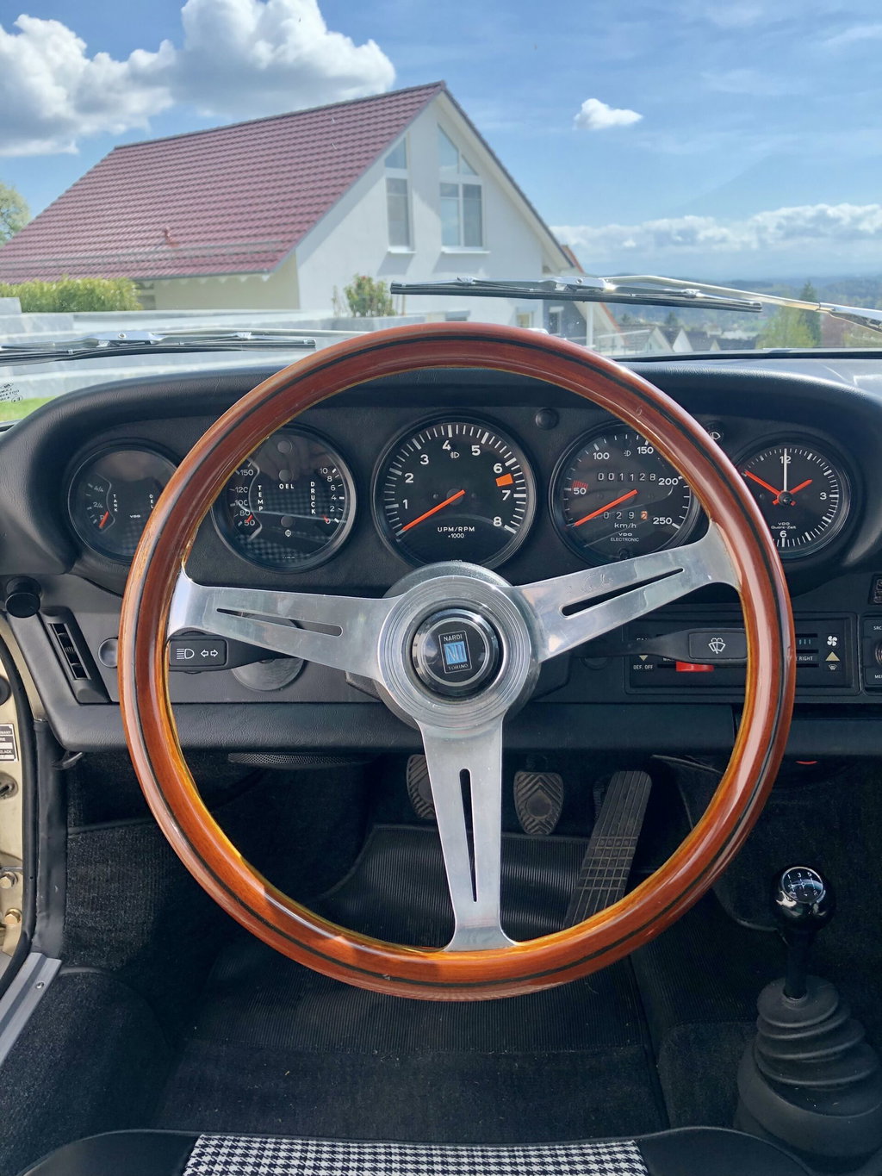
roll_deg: +2.0
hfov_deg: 49.8
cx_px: 441
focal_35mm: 28
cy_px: 588
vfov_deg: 63.4
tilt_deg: -16.3
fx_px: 951
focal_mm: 4
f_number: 1.8
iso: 20
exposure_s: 1/657
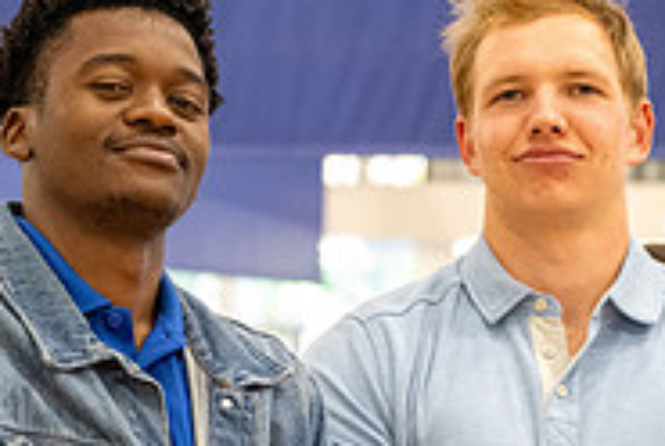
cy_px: 337
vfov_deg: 8.9
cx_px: 380
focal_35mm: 155
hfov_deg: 13.2
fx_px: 2868
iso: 2500
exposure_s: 1/250
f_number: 2.8
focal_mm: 40
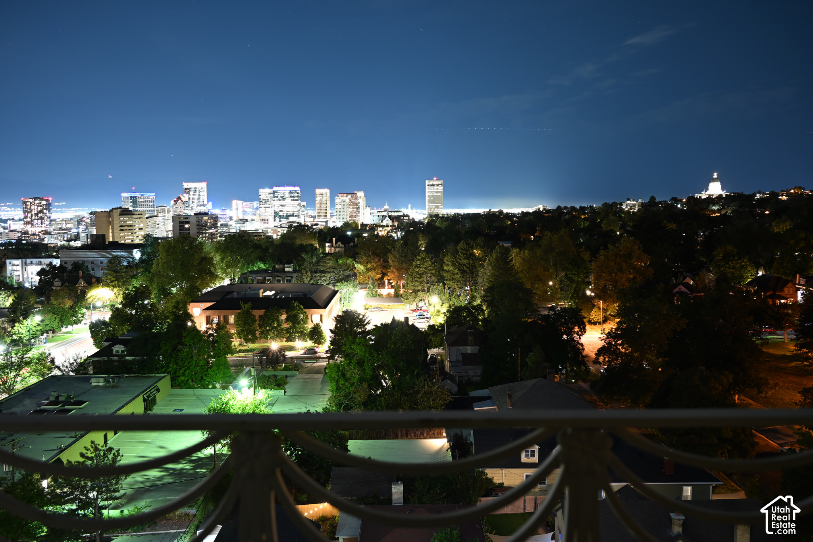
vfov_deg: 44.3
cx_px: 406
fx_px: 666
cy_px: 271
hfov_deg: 62.8
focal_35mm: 30
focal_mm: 29.5
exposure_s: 25
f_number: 4.5
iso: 200
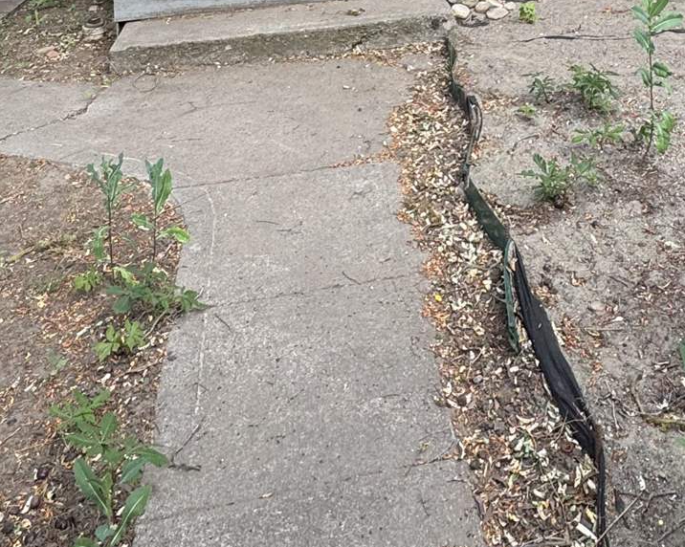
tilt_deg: -0.2
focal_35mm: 44
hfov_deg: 41.6
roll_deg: +0.8
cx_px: 443
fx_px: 892
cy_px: -234
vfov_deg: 26.5
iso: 40
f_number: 2.2
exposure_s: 1/167
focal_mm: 2.22
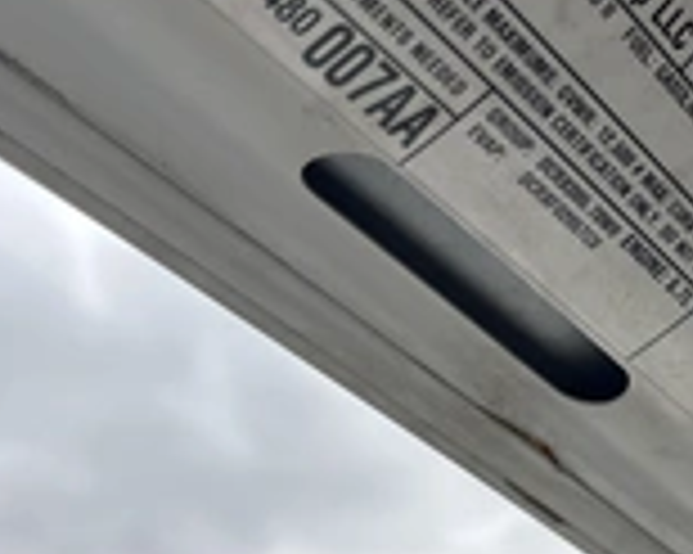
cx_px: 662
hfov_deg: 27.4
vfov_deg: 22.9
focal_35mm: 66
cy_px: 428
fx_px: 1353
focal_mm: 5.1
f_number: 1.6
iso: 50
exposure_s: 1/1748
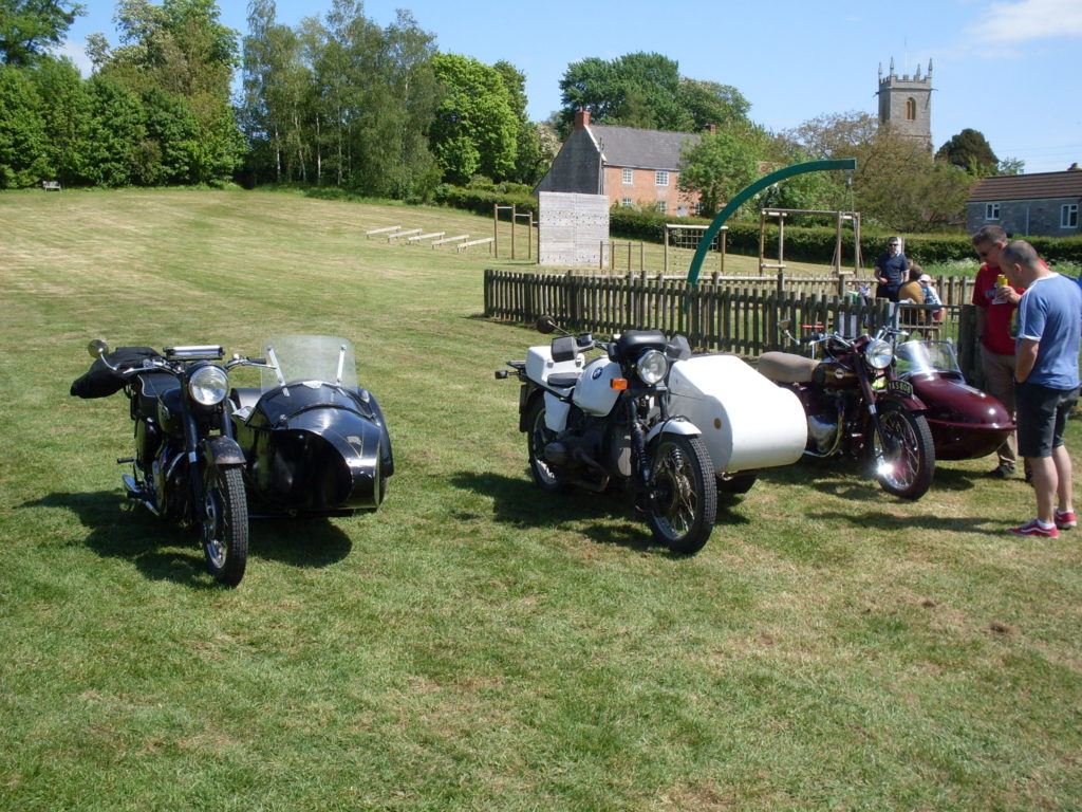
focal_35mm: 38
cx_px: 541
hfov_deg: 49.0
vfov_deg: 37.7
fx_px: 1188
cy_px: 406
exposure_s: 1/180
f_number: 8.4
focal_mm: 6.3
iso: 80
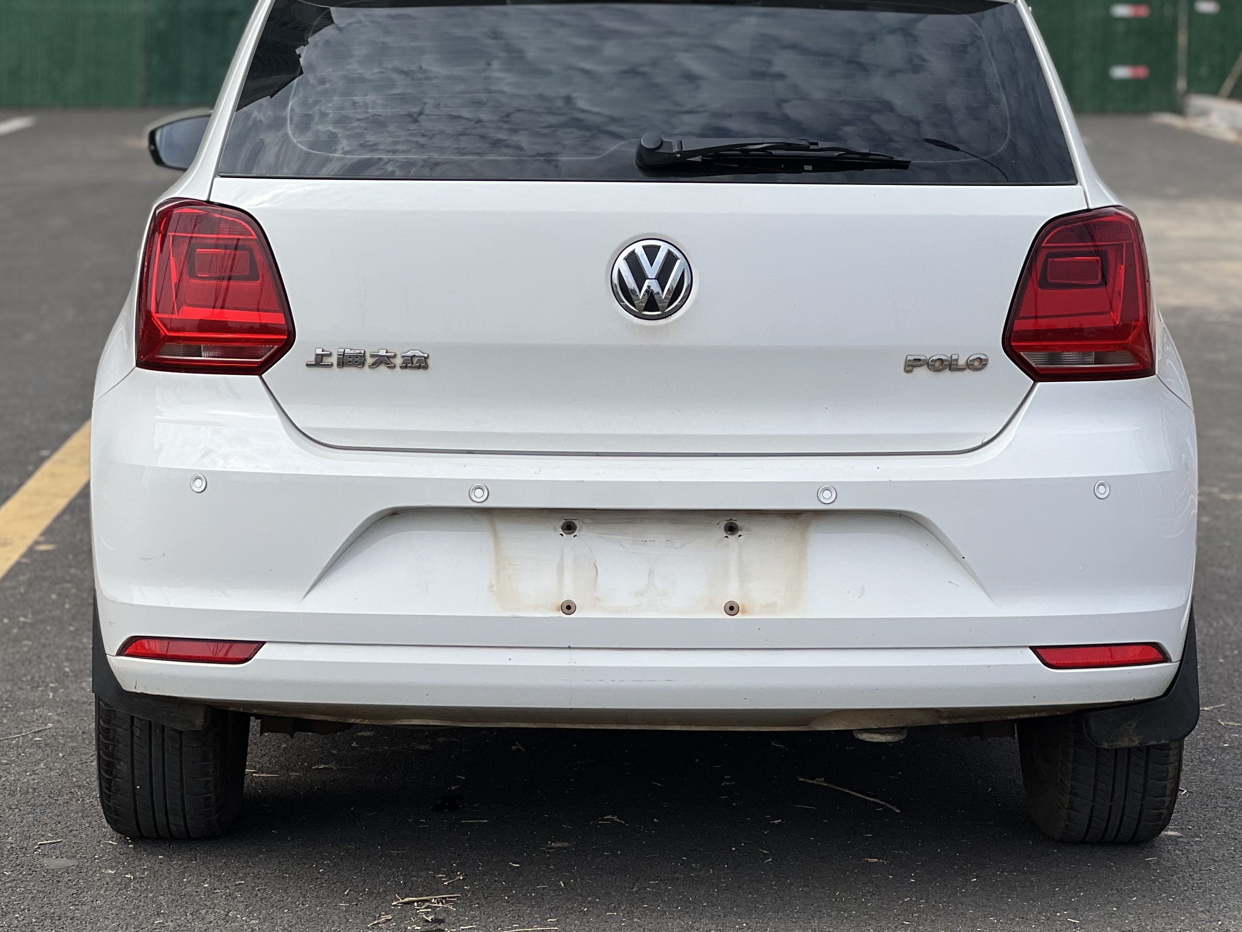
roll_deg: +0.5
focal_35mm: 105
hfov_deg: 18.7
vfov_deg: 14.1
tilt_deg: -5.5
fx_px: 3767
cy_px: 367
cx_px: 663
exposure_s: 1/821
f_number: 2.8
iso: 32
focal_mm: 9
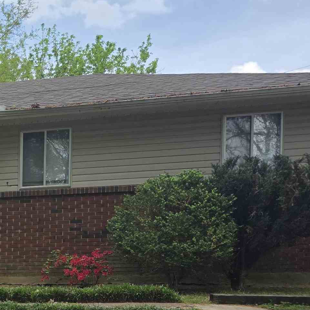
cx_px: -181
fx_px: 659
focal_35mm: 65
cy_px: 319
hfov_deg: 21.3
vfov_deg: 25.1
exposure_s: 1/2359
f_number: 1.7
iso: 80
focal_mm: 6.25
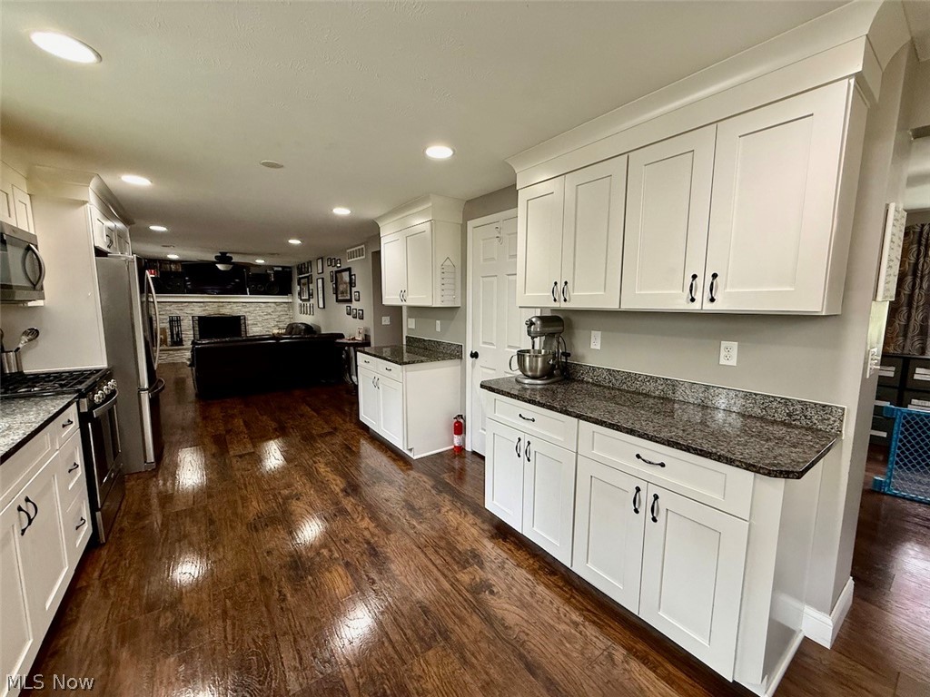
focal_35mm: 14
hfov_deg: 102.1
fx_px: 376
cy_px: 348
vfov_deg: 85.7
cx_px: 465
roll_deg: -0.2
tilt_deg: -6.4
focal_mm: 2.22
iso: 250
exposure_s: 1/60
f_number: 2.2
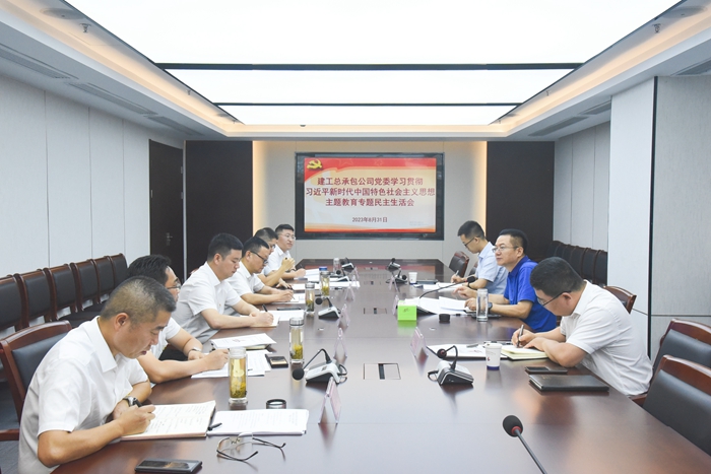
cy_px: 237
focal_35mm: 38
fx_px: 751
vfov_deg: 35.1
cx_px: 356
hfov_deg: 50.7
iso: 4500
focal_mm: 38
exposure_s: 1/400
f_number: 10
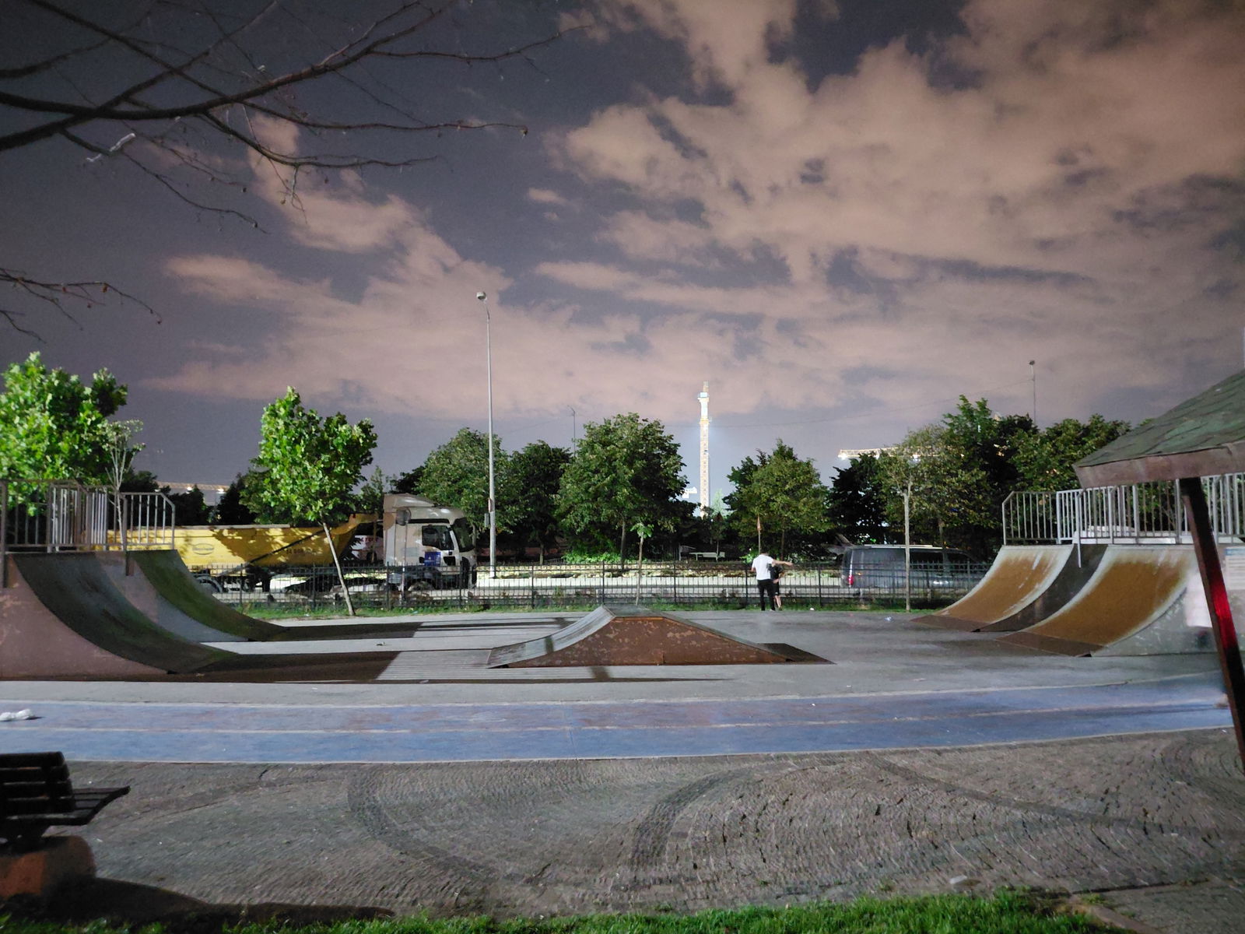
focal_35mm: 25
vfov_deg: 54.9
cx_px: 622
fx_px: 899
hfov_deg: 69.4
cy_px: 467
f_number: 1.8
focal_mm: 4.69
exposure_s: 1/4
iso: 2000
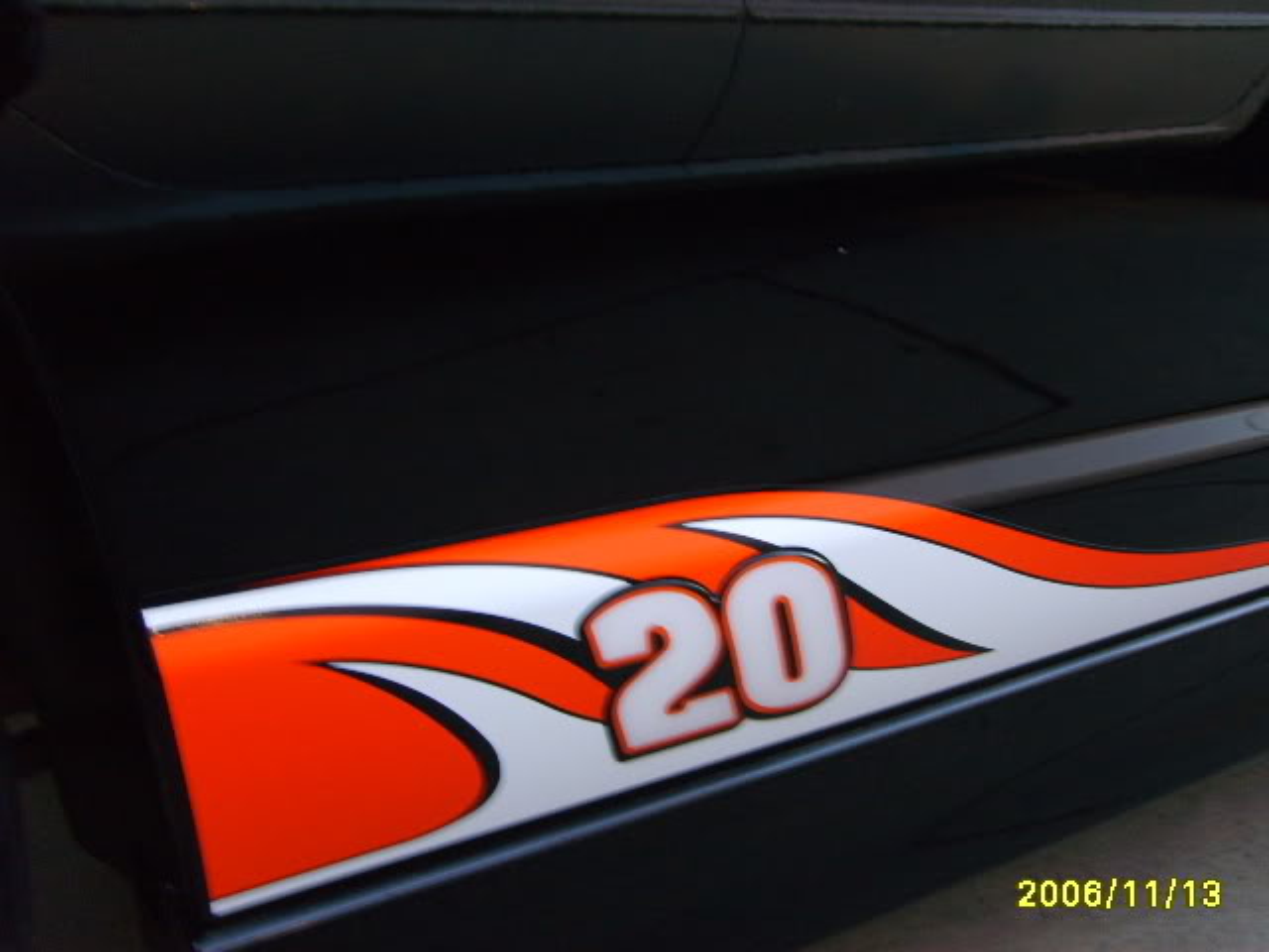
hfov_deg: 52.6
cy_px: 476
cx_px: 634
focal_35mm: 35
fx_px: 1283
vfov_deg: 40.7
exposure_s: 1/10
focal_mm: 5.8
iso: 139
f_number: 2.8
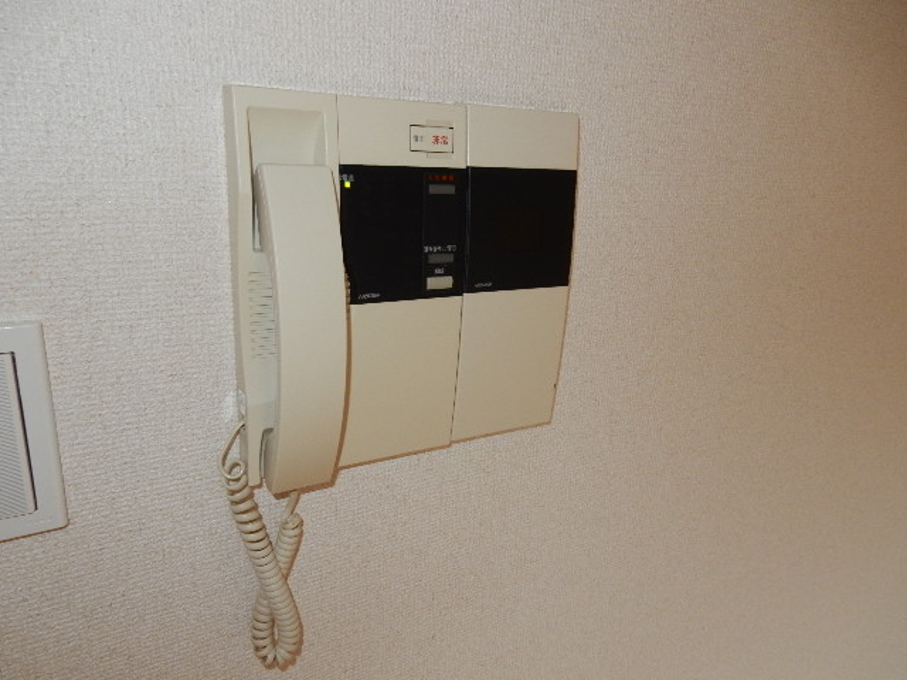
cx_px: 454
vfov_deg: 54.9
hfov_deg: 69.4
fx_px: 655
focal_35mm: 25
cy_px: 340
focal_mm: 4.5
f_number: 3.7
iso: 200
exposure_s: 1/30
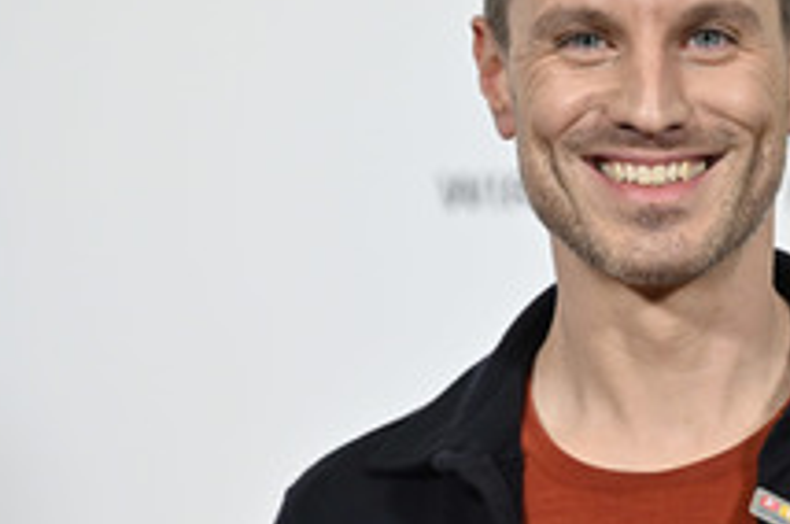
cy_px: 299
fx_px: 6924
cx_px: 685
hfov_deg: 6.5
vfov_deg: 4.3
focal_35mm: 316
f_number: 2.8
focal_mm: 150
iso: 1000
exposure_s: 1/640
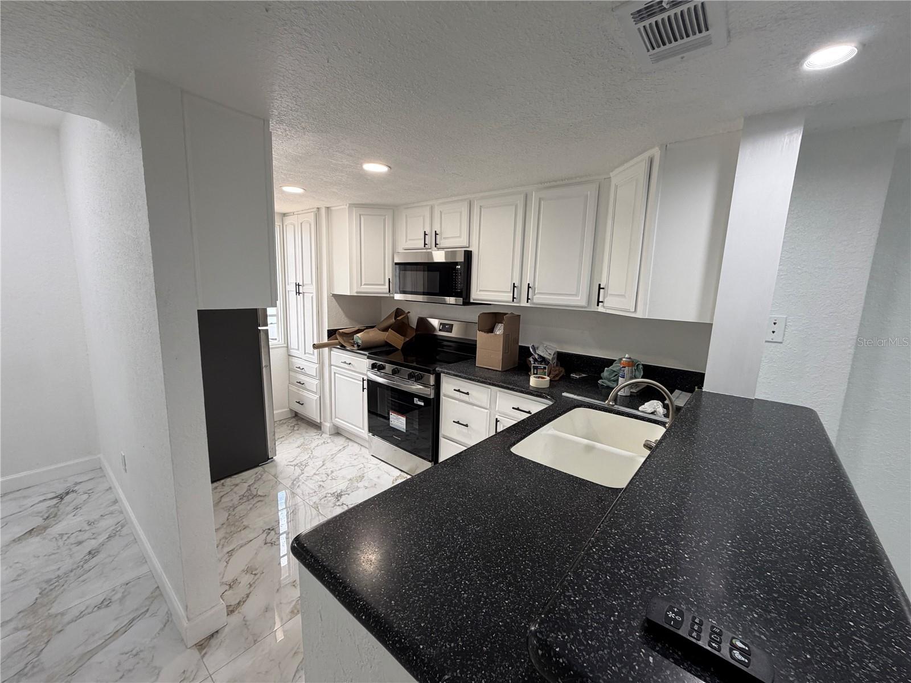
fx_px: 368
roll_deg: -2.5
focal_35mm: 14
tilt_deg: -8.1
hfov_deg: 102.1
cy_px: 342
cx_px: 456
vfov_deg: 85.7
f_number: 2.2
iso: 125
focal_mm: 2.22
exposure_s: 1/120
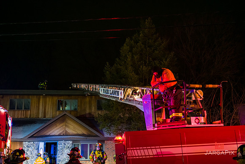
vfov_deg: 30.5
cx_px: 122
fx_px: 300
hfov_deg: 44.5
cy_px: 82
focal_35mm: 44
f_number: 3.2
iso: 1600
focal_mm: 44
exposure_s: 1/125
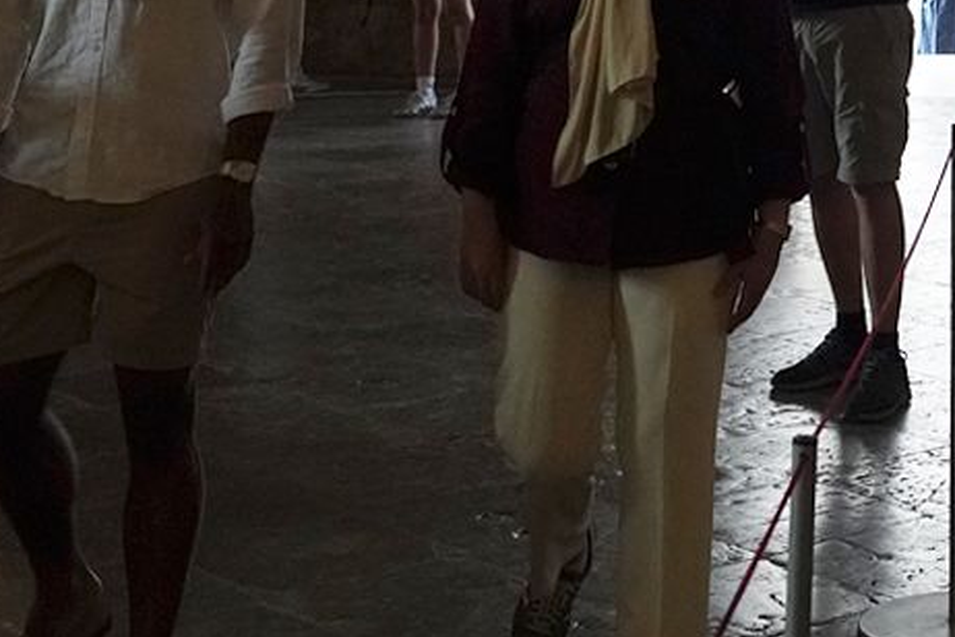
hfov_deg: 18.6
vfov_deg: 12.0
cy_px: -556
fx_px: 2759
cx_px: 1160
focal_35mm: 104
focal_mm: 24
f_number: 3.5
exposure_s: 1/80
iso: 3200
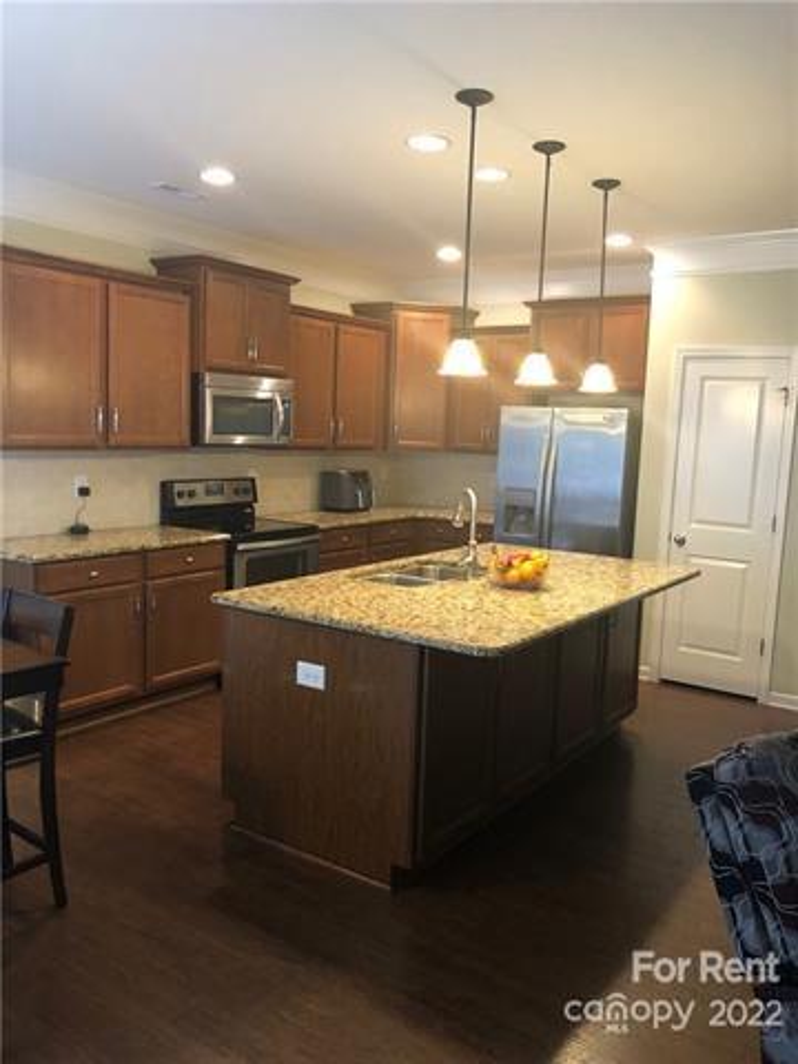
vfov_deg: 63.4
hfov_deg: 49.7
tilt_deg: -6.4
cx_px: 399
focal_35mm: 28
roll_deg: -1.7
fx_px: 861
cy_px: 532
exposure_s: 1/15
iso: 100
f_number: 1.8
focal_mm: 3.99
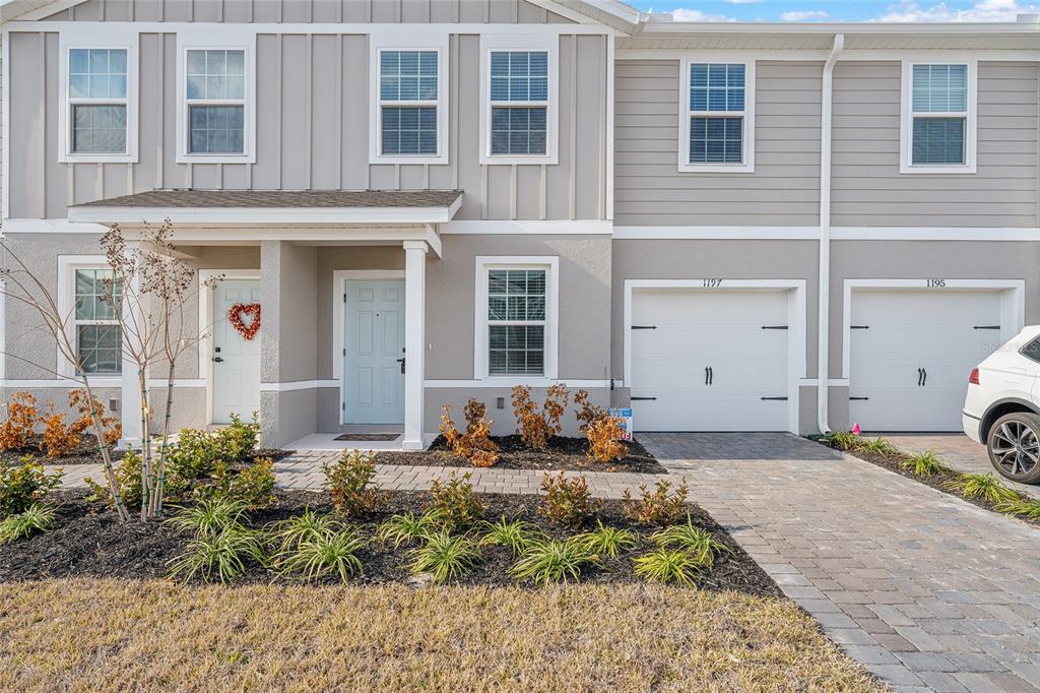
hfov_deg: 86.9
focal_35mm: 19
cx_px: 520
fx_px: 549
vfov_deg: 64.5
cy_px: 346
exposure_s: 1/320
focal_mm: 19
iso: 160
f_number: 8
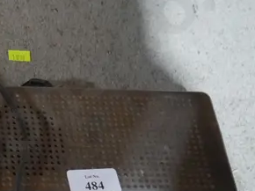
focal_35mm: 99
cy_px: 208
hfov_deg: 18.3
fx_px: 729
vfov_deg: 14.6
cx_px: -86
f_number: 3.5
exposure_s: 1/60
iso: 2500
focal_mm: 14
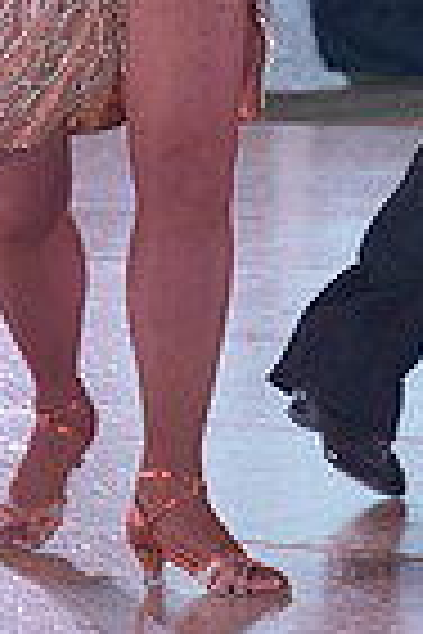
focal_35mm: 363
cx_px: 151
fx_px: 6397
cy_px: -247
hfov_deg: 3.8
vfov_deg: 5.6
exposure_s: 1/400
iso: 1250
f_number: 4
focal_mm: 88
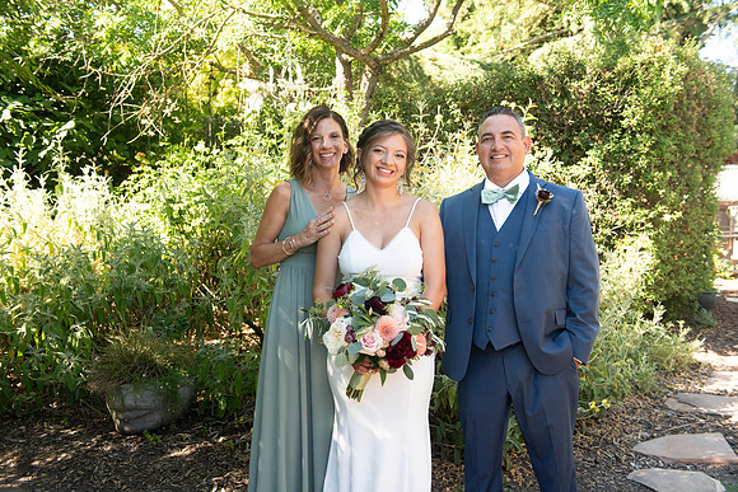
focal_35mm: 36
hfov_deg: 53.1
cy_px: 246
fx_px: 738
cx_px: 369
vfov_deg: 36.9
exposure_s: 1/320
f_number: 4.5
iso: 640
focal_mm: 36
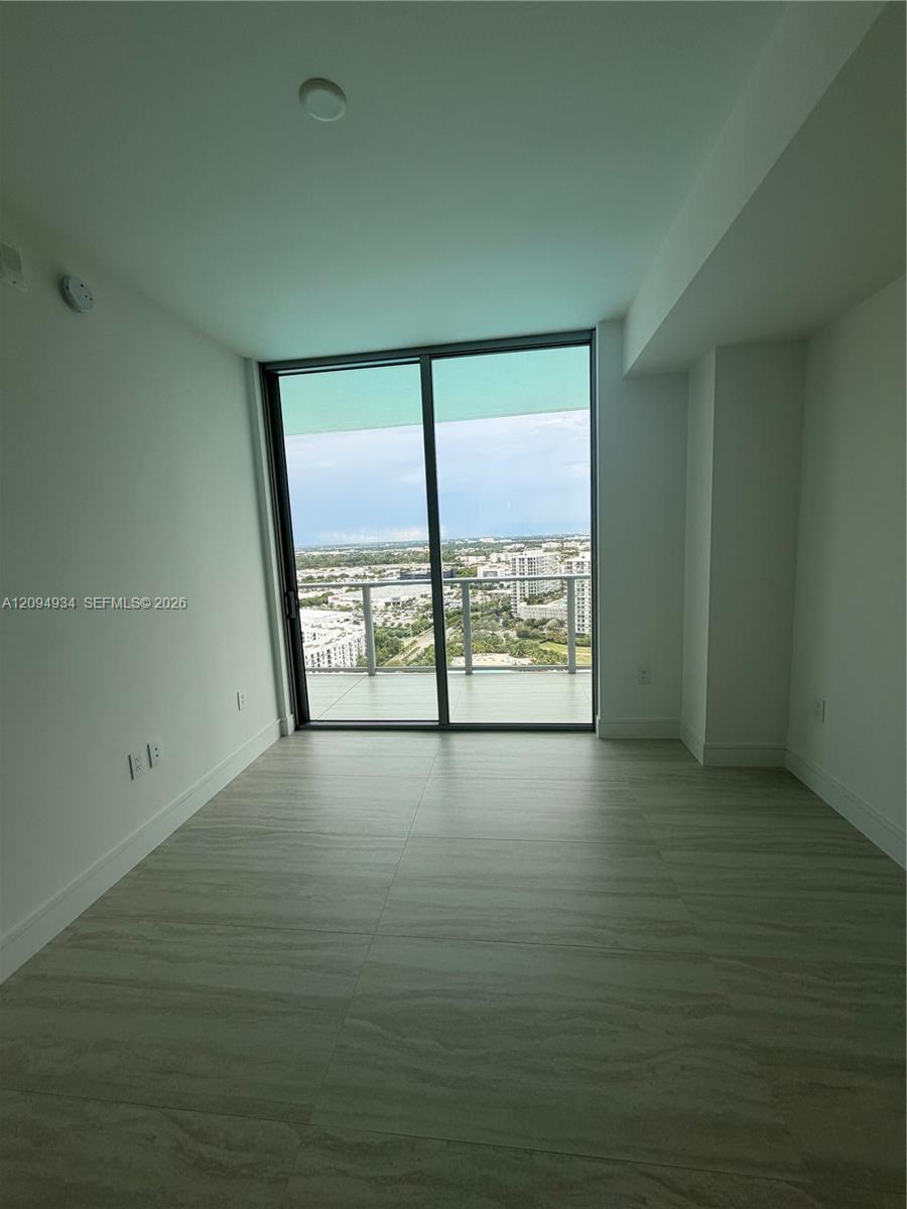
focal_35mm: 14
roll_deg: +1.8
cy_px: 604
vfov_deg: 102.1
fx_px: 489
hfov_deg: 85.7
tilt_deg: -7.7
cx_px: 454
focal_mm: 2.22
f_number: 2.2
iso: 40
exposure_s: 1/124
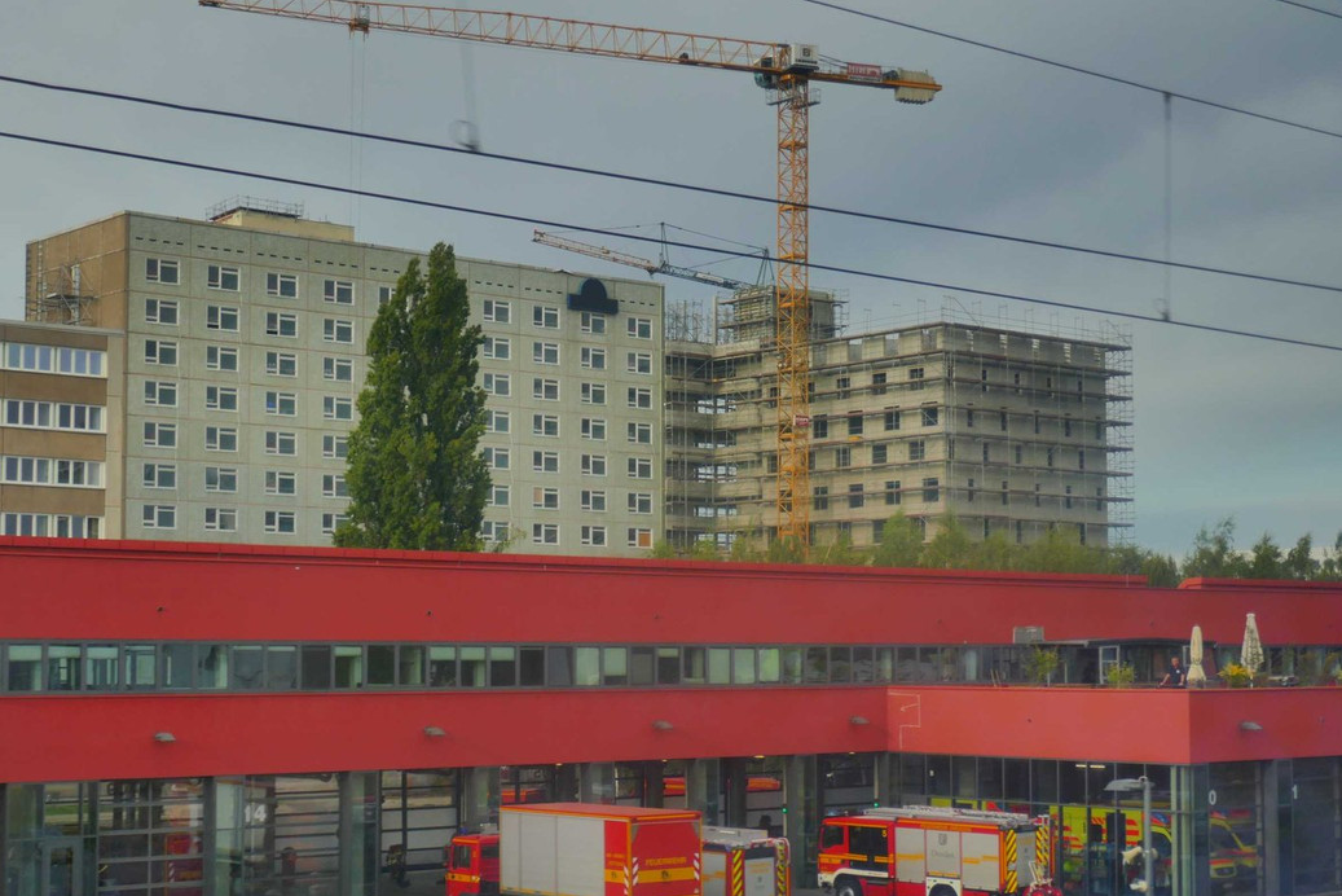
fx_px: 2200
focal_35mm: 59
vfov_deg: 23.0
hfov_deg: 33.9
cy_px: 515
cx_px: 580
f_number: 4.1
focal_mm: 18.6
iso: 500
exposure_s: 1/320
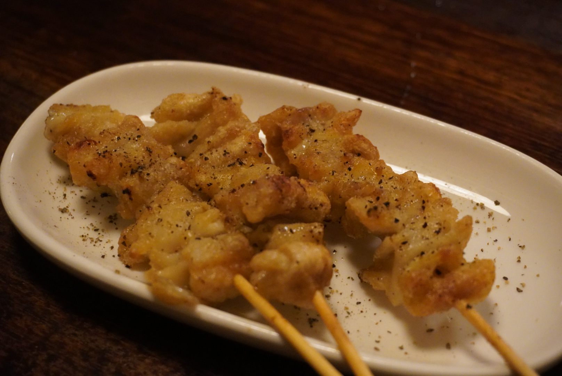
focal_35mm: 62
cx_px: 281
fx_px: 961
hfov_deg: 32.6
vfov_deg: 22.1
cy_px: 188
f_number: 5.6
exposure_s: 1/60
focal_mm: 41
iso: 6400
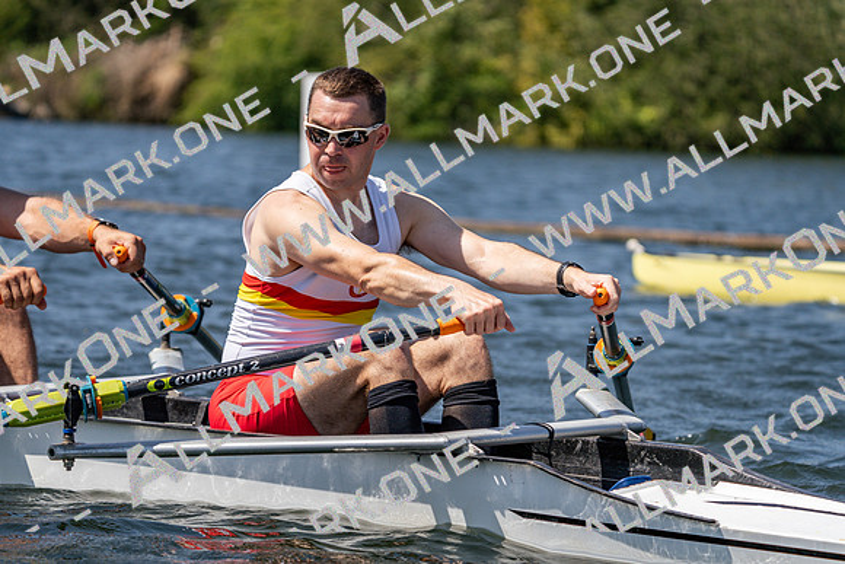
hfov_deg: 10.3
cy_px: 282
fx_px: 4695
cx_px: 422
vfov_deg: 6.9
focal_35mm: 200
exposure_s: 1/2000
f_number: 5.6
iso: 200
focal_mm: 200
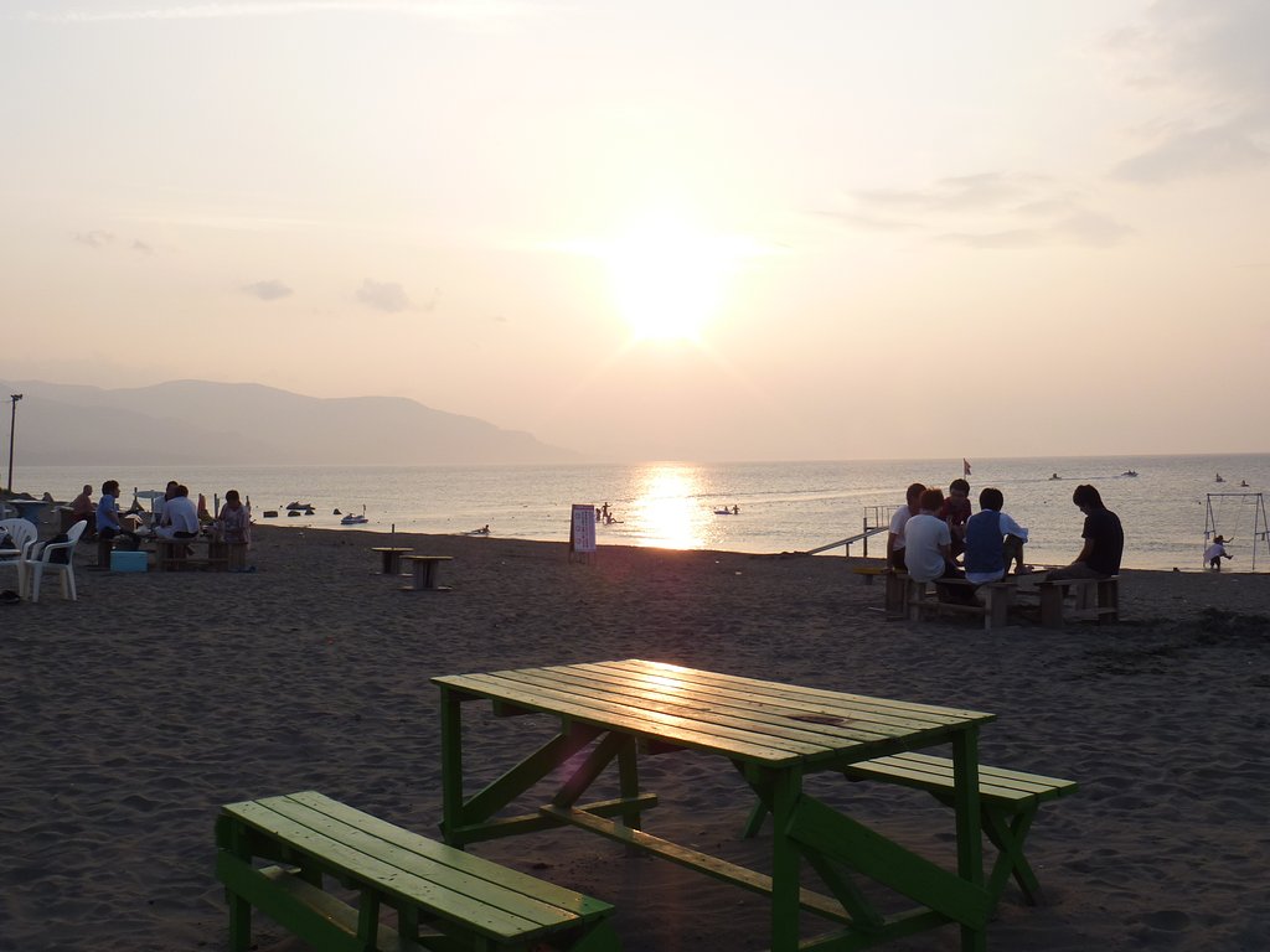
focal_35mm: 35
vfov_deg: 40.7
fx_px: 1284
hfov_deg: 52.6
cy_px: 476
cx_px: 635
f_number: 5.6
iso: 80
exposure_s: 1/160
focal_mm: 6.3
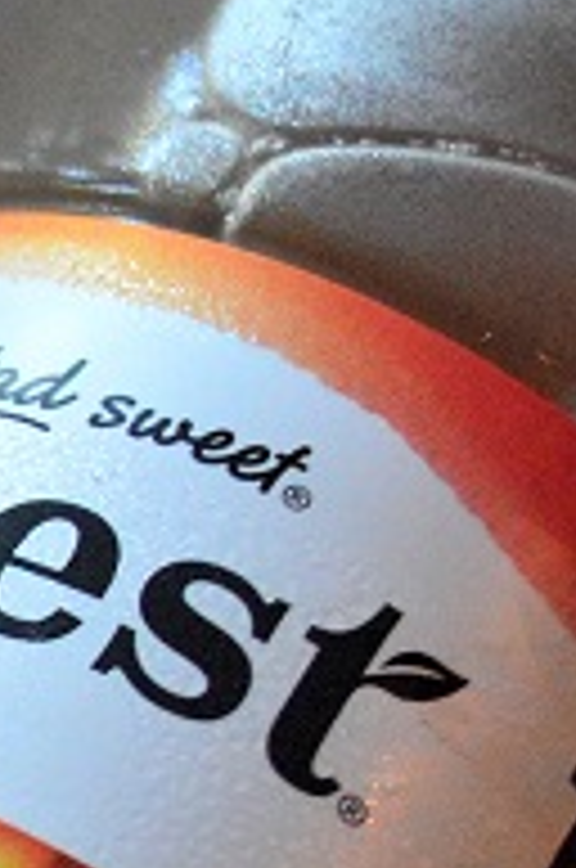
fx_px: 4897
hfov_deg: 6.4
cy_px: 859
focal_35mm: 203
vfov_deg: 10.1
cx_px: -760
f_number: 4.5
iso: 3200
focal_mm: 29
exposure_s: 1/160
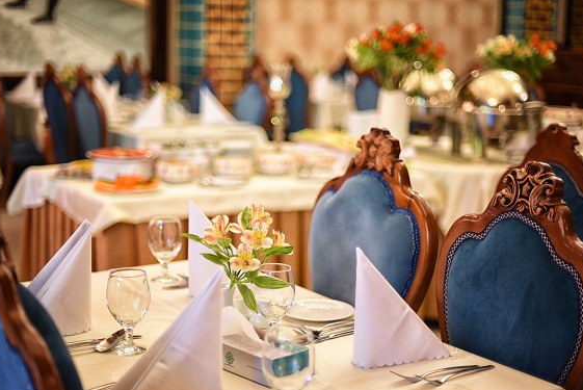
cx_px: 299
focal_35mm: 57
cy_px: 220
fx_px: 924
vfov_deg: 23.8
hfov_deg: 35.0
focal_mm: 50
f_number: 1.6
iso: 400
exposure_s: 1/80
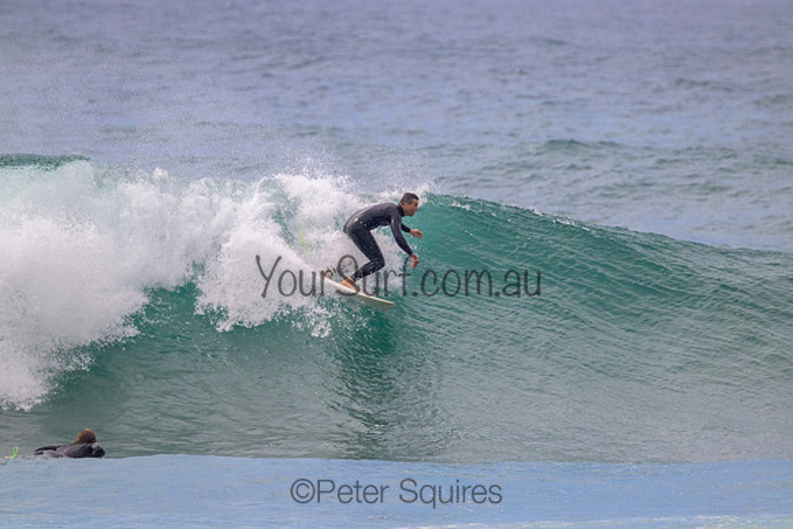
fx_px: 17626
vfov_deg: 1.7
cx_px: 396
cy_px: 264
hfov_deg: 2.6
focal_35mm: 800
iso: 1100
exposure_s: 1/2000
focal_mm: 800
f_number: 11
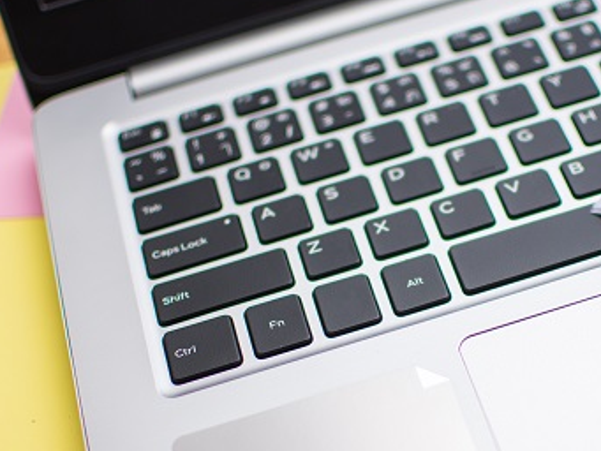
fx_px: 1543
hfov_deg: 21.7
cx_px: 485
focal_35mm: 89
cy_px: 270
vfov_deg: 16.6
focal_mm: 35
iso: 100
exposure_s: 1/1250
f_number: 1.8
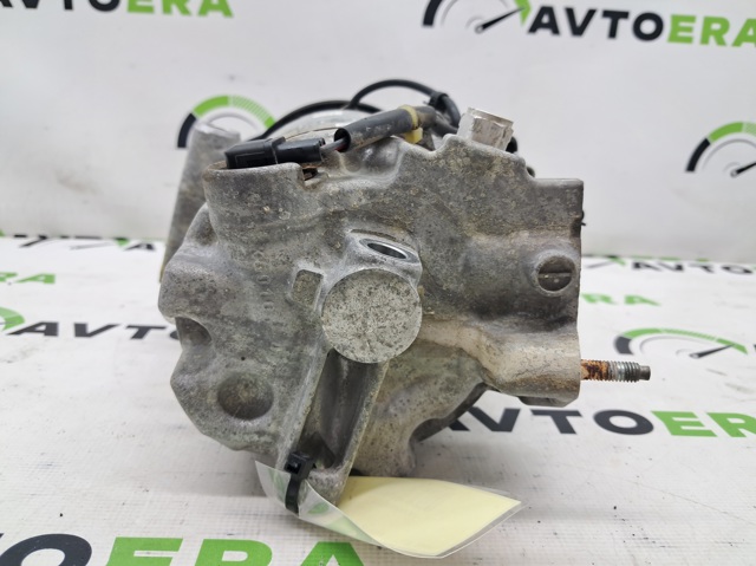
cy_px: 283
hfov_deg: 65.4
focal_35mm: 27
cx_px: 378
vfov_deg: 51.3
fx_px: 589
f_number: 1.8
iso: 50
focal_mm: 4
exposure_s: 1/60
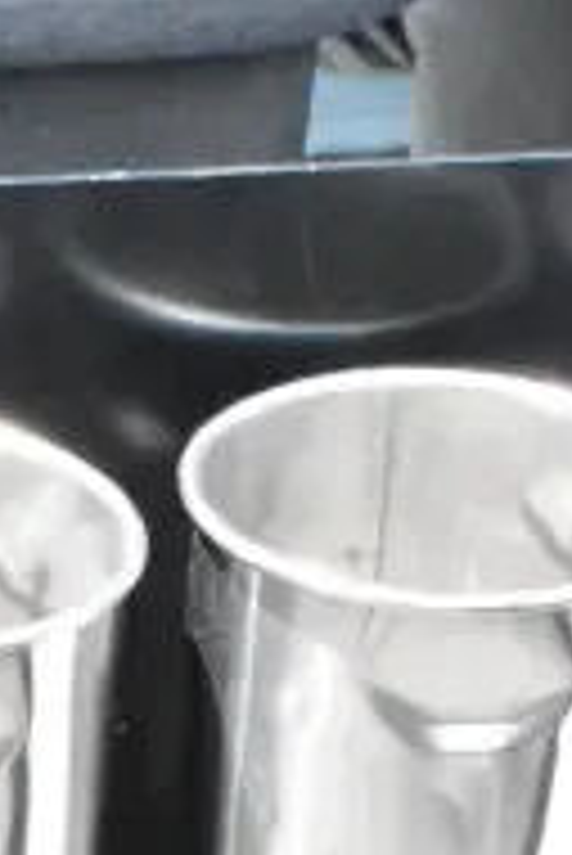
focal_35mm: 245
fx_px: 5828
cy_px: 1478
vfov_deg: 8.1
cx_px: 126
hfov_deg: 5.6
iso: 6400
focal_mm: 34
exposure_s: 1/1000
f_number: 16
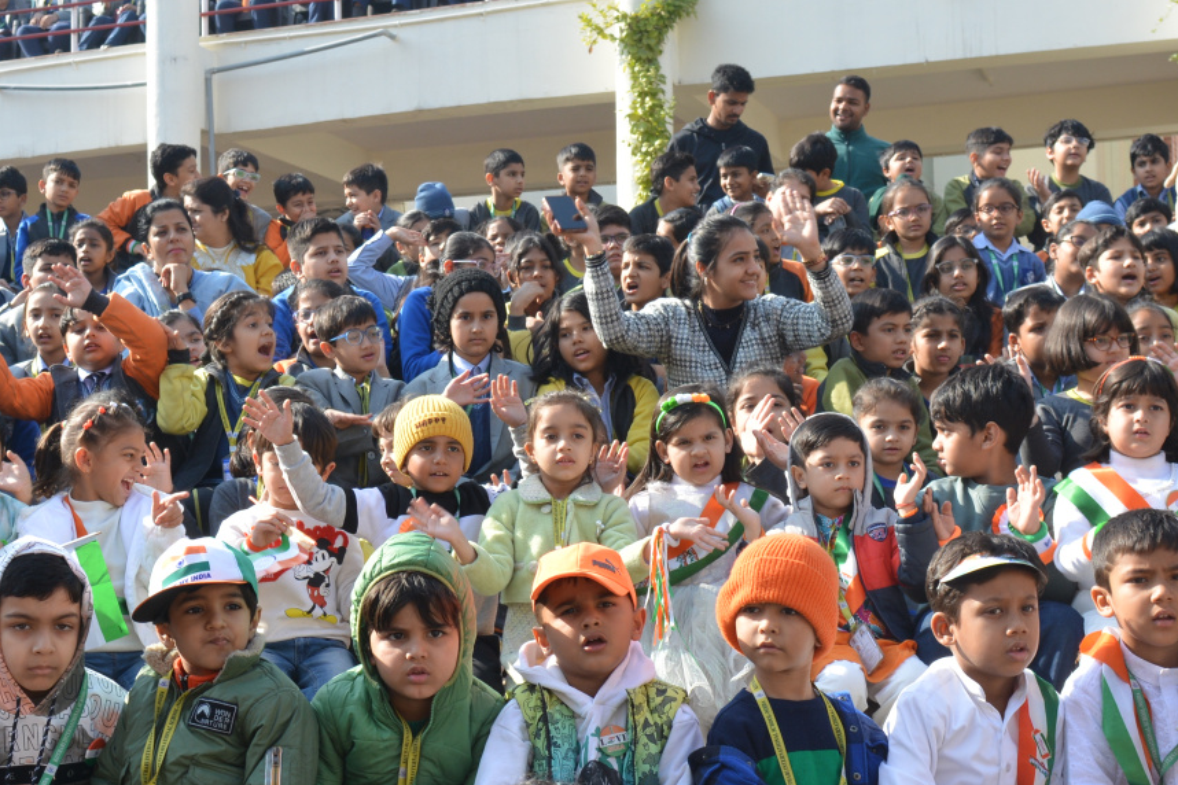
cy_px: 534
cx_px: 534
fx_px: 2161
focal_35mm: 66
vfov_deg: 20.5
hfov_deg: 30.5
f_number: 8
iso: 160
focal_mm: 21
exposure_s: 1/250
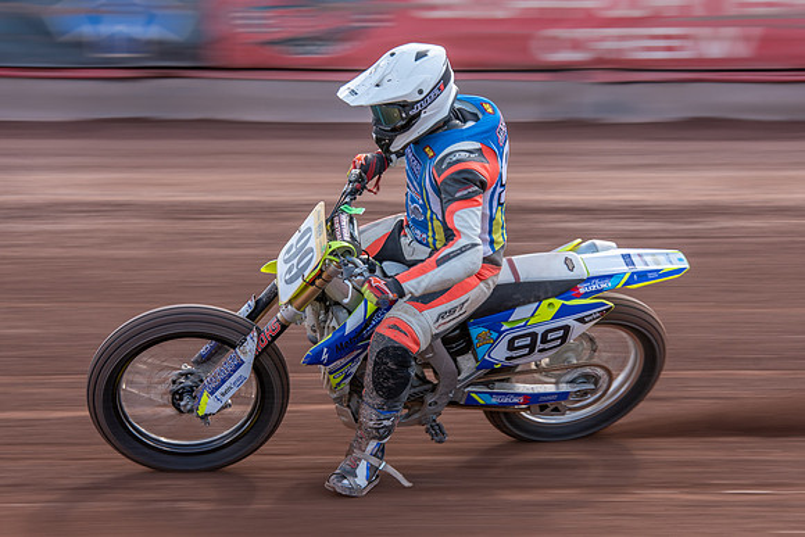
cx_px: 448
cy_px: 292
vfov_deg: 7.3
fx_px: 4202
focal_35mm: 188
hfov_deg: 10.9
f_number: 8
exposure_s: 1/100
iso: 160
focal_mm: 140
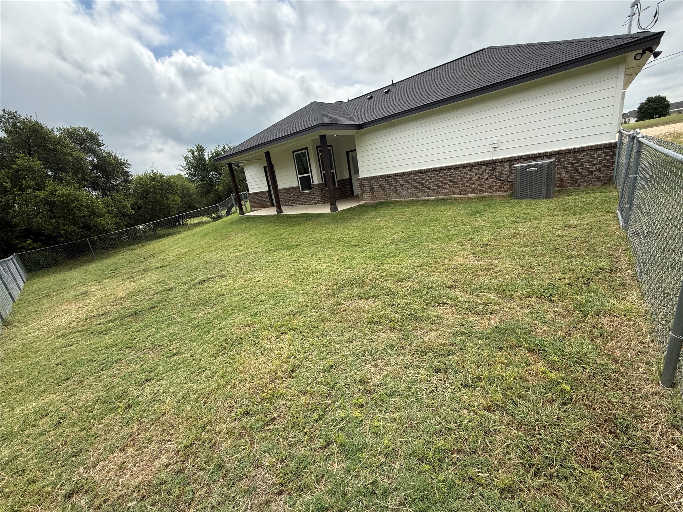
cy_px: 256
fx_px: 276
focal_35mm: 14
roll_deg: +8.7
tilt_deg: -16.2
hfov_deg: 102.1
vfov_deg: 85.7
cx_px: 342
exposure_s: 1/1399
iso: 50
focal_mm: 2.22
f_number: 2.2
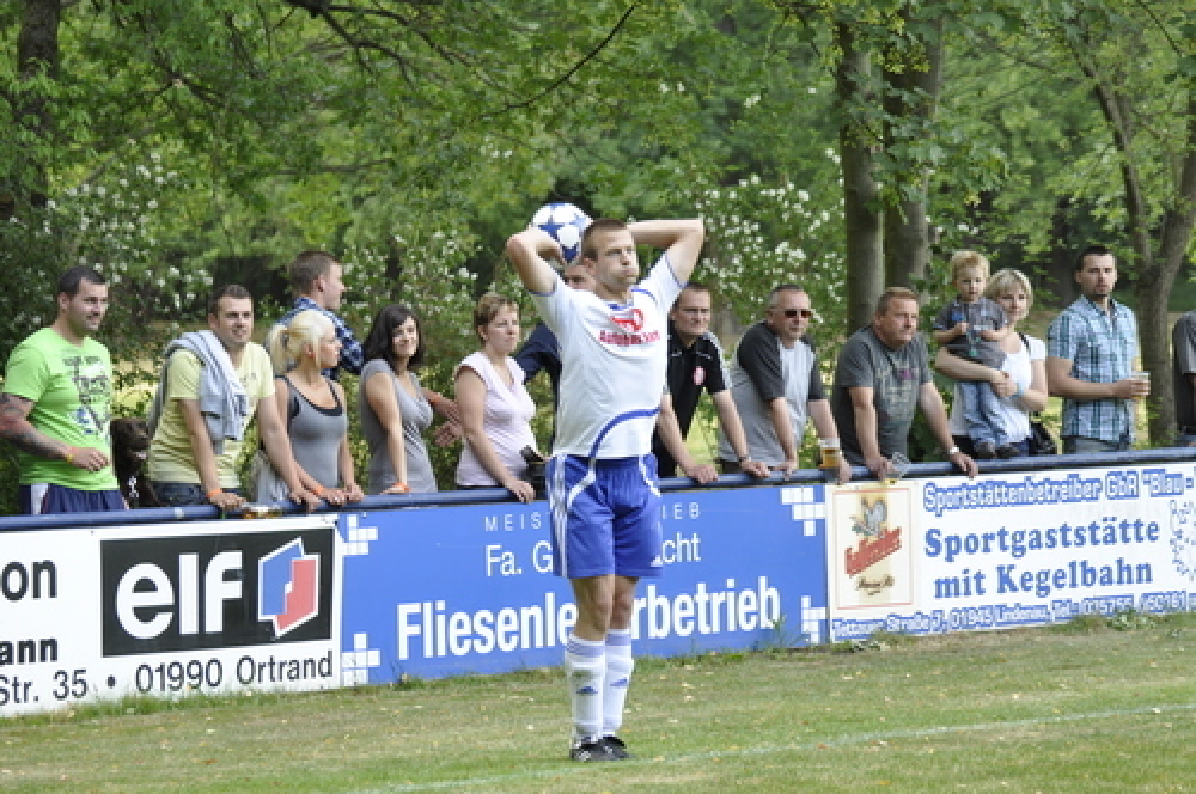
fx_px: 5972
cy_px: 397
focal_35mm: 180
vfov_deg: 7.6
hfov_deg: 11.4
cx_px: 598
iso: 400
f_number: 5.6
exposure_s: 1/125
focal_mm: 120
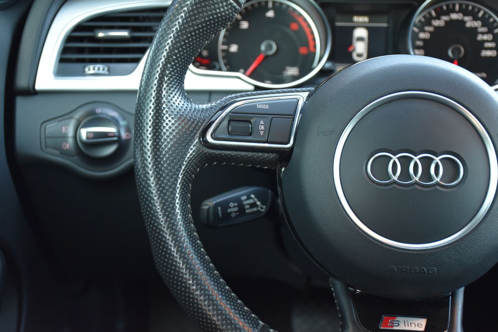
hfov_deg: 35.0
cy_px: 166
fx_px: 789
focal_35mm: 57
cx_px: 249
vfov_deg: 23.8
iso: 1250
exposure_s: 1/60
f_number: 4.2
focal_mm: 38
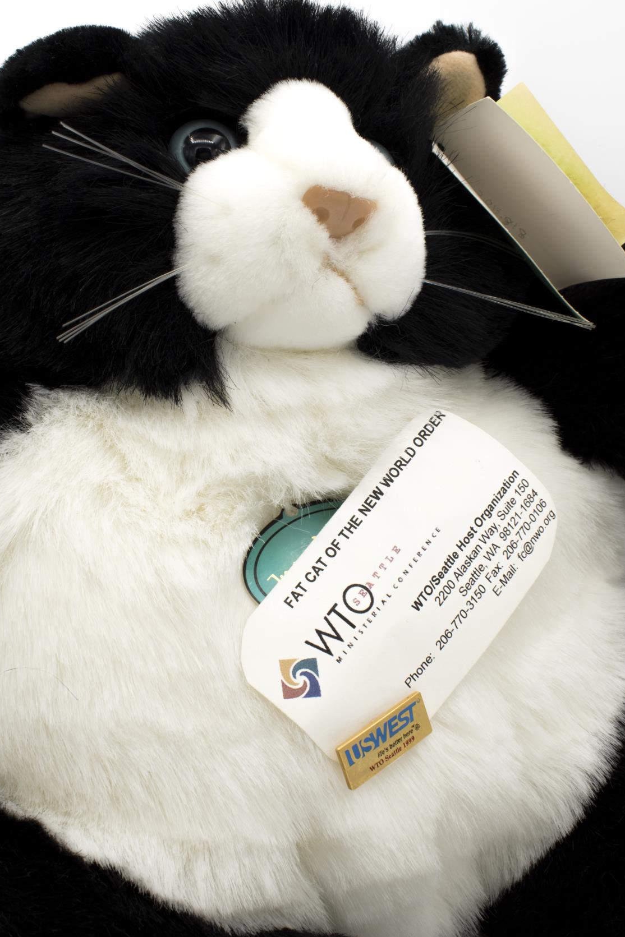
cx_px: 296
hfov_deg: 31.9
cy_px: 460
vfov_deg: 46.4
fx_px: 1094
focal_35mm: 42
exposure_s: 1/50
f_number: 16
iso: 200
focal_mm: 26
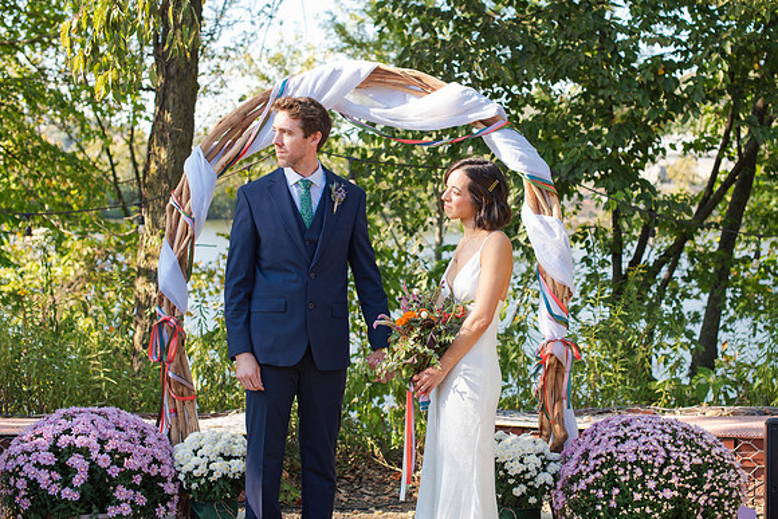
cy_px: 237
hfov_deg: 36.6
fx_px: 1175
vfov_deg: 24.9
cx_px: 423
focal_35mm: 54
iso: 640
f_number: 3.5
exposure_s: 1/1250
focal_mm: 50
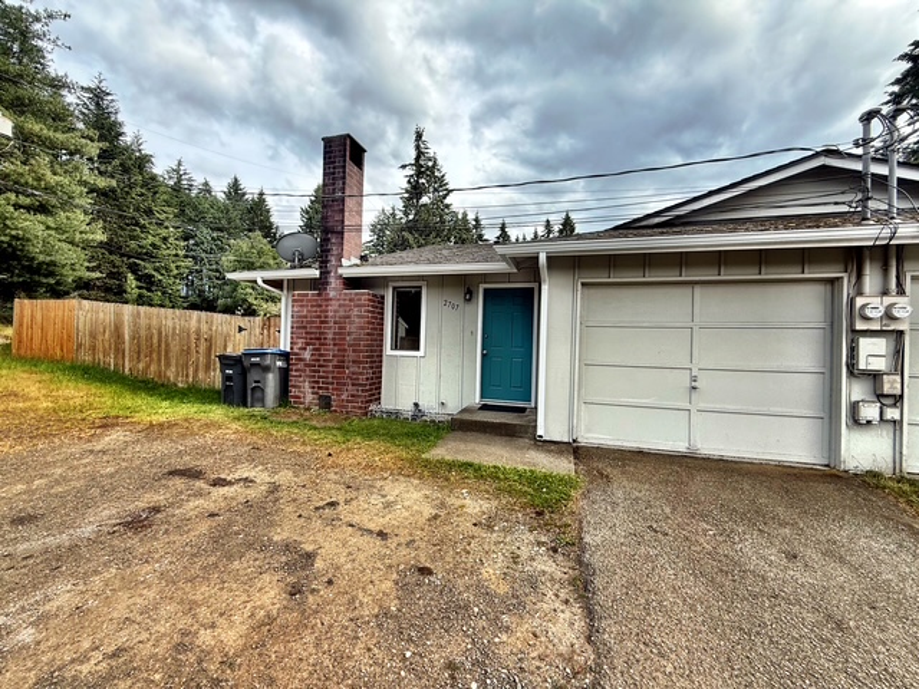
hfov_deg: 102.1
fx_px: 372
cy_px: 344
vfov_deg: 85.7
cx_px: 460
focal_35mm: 14
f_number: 2.2
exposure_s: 1/619
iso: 64
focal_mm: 2.22
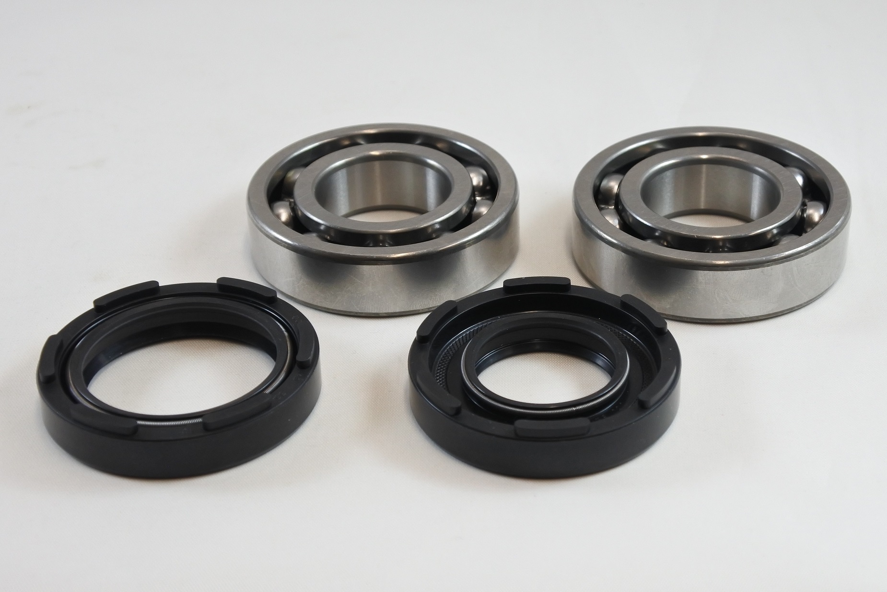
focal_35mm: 55
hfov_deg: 36.2
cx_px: 444
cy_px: 296
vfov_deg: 24.6
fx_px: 1355
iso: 450
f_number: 4.8
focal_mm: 20.6
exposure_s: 1/125
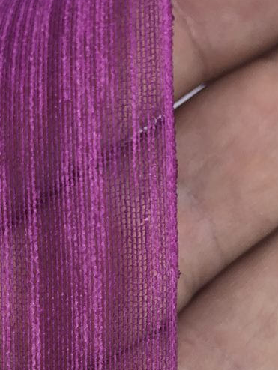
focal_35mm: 102
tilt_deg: -63.9
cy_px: 322
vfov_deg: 19.0
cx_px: 122
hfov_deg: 14.5
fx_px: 1091
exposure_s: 1/129
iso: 20
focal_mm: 3.99
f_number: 1.8
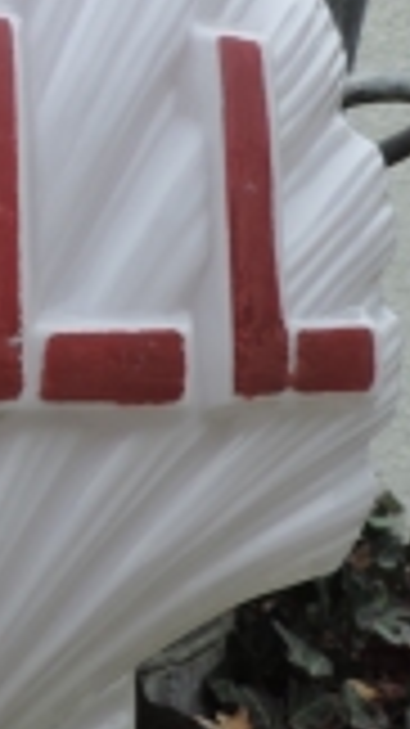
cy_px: 198
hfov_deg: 11.8
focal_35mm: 97
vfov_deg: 21.8
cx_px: -234
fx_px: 1877
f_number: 3
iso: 80
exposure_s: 1/250
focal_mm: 4.3
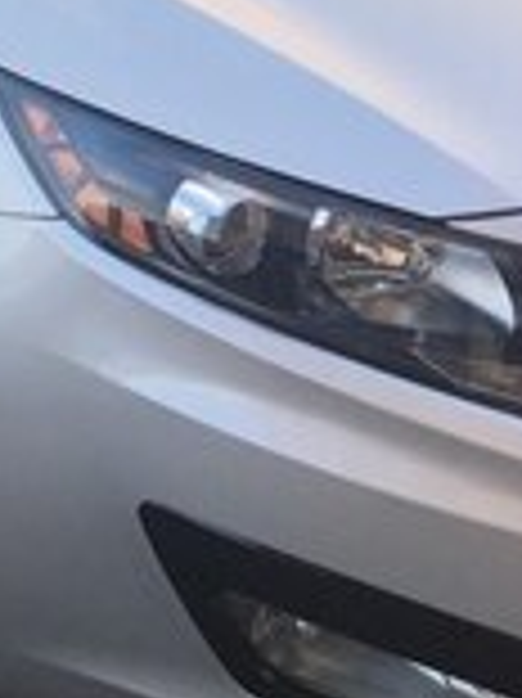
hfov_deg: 14.8
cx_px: -256
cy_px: -189
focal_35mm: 93
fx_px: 1872
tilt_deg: -12.9
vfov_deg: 19.6
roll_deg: +1.6
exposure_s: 1/121
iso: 25
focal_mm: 4.15
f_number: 2.2
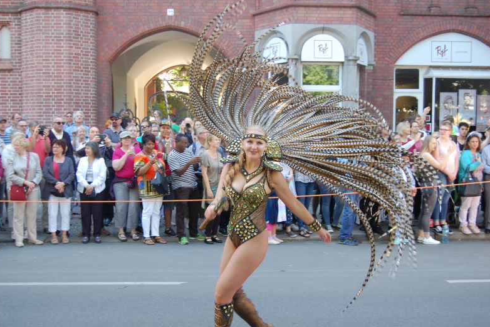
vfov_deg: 28.4
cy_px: 163
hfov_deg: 41.5
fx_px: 647
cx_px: 243
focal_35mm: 48
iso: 400
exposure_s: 1/100
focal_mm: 31
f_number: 5
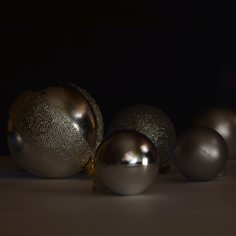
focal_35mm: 87
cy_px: 118
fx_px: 668
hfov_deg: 20.0
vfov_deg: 20.0
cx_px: 90
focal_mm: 45
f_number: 14
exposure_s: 2
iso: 100
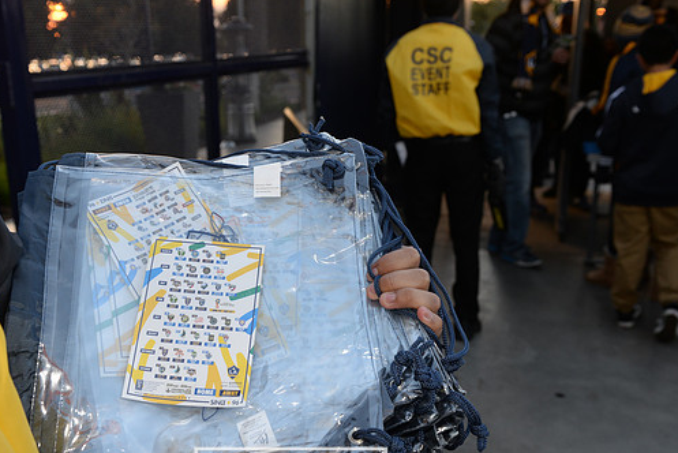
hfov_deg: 46.2
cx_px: 291
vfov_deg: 31.9
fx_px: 791
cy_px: 261
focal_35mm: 42
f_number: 7.1
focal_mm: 36
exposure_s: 1/100
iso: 800
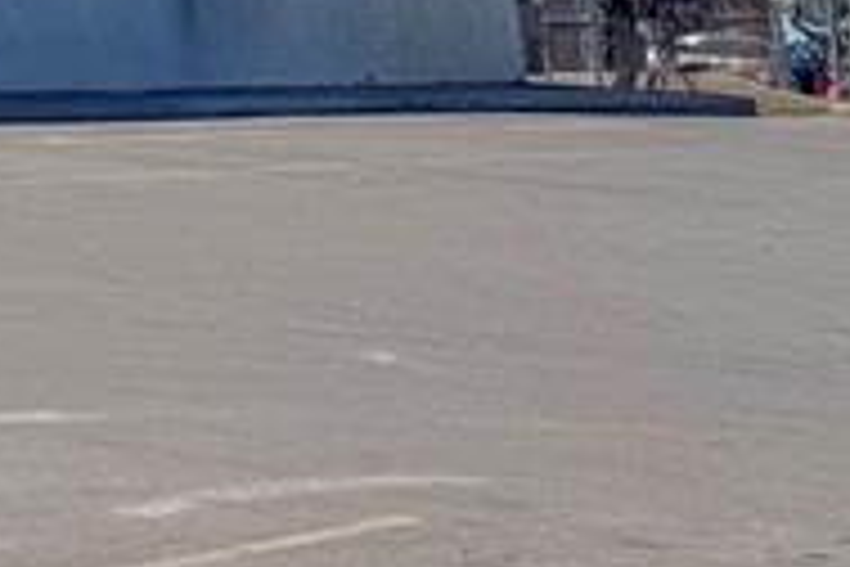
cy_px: -639
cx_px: -1151
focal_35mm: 135
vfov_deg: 9.4
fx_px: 3187
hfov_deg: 12.3
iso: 80
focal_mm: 6.76
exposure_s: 1/7100
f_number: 1.8
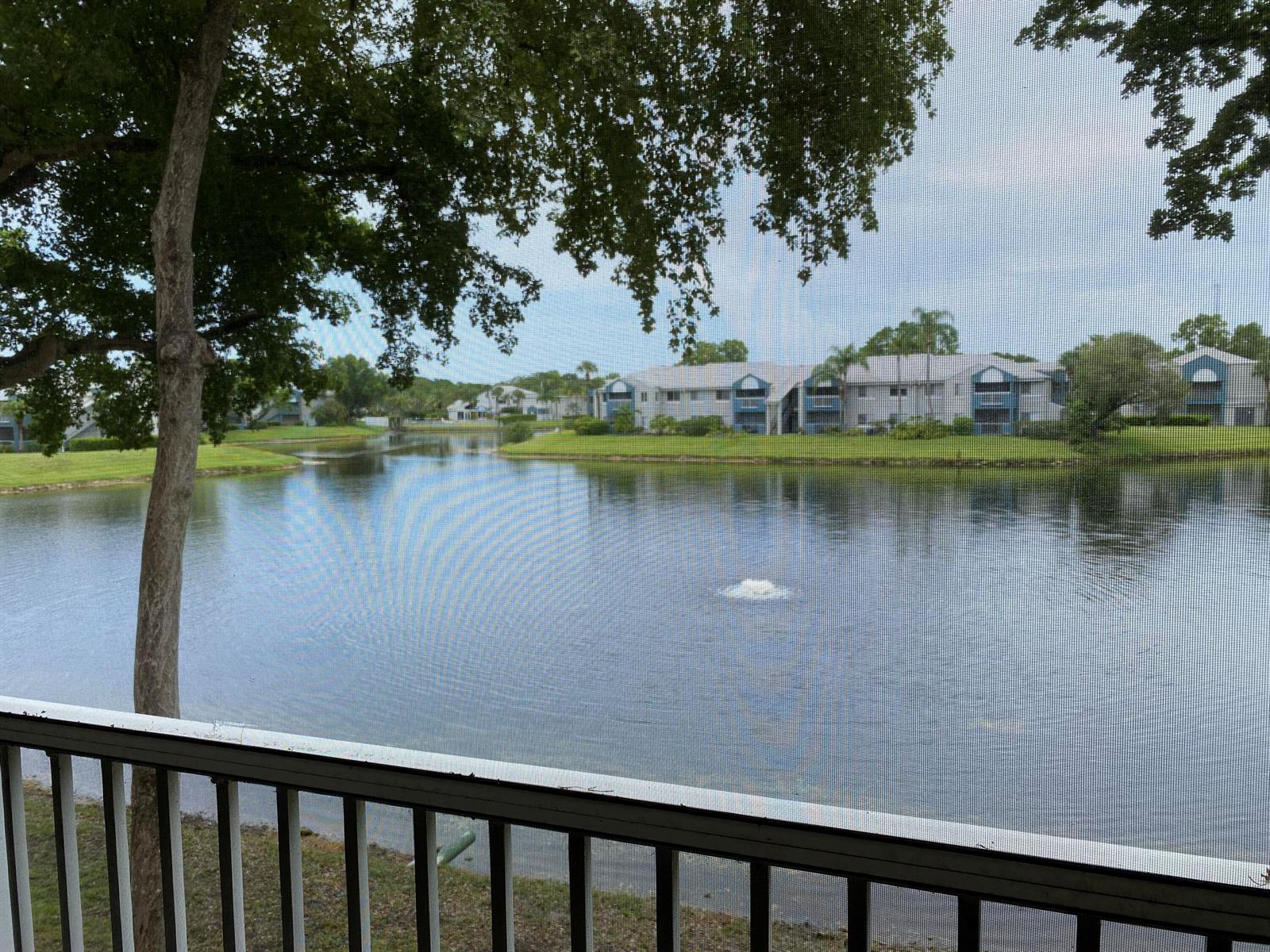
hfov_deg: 67.3
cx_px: 635
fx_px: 954
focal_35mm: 26
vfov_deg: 53.1
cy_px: 476
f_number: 1.8
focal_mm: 4.25
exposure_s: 1/1754
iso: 32
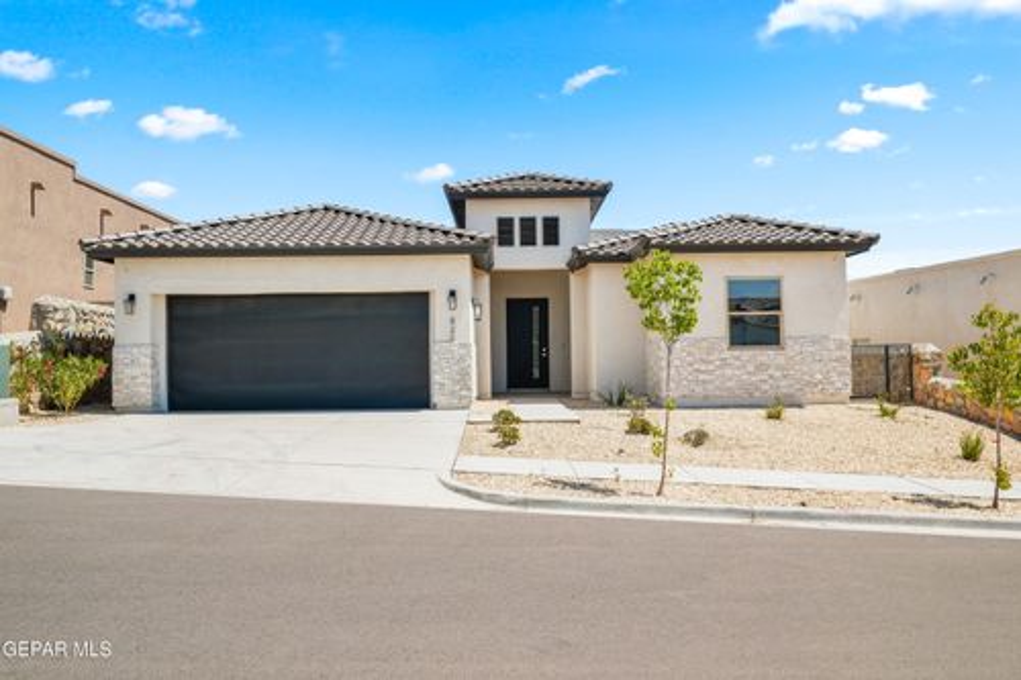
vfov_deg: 41.1
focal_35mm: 32
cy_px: 340
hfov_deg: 58.7
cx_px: 510
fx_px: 907
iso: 640
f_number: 11
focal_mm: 32
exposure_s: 1/400
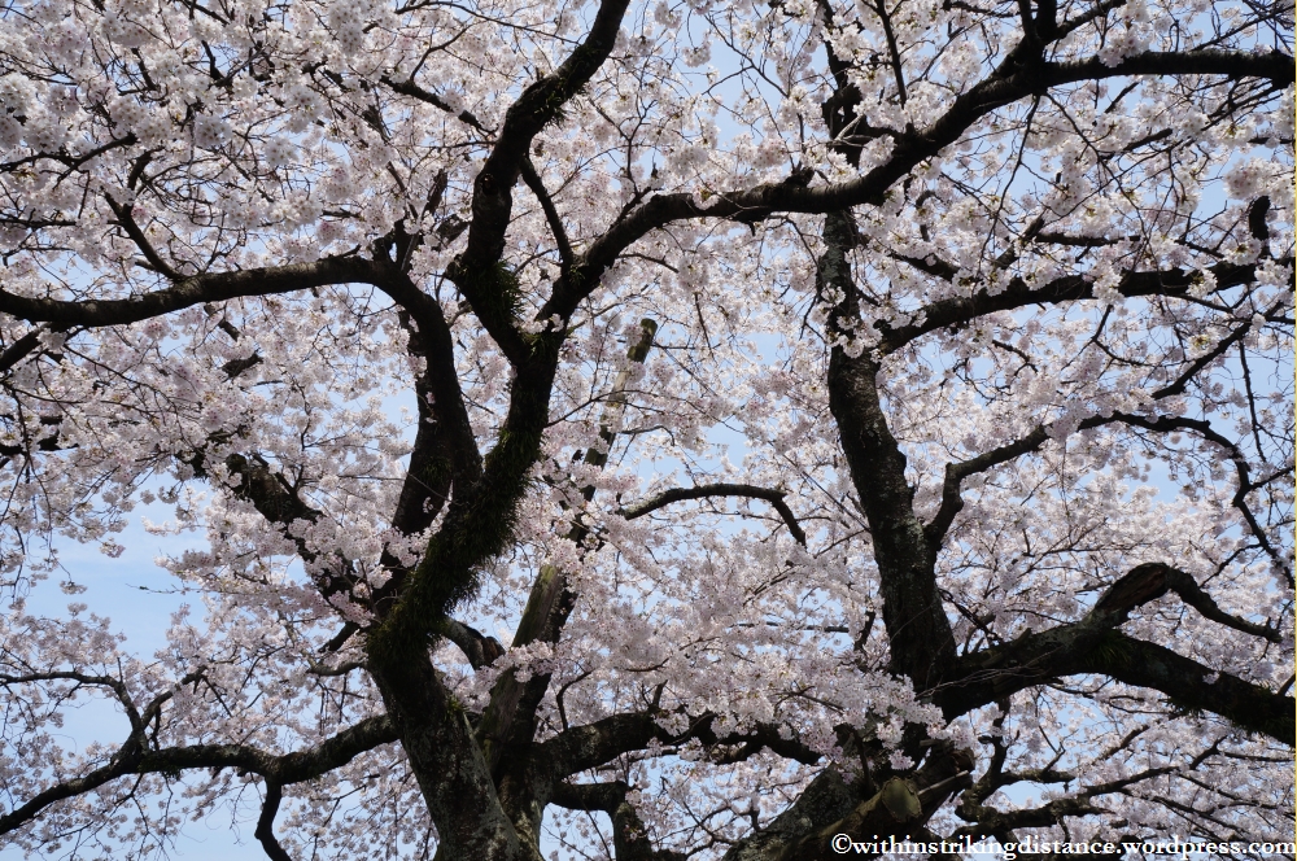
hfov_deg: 67.4
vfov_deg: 47.8
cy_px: 430
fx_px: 971
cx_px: 648
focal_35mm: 27
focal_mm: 18
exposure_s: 1/200
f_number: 13
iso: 200
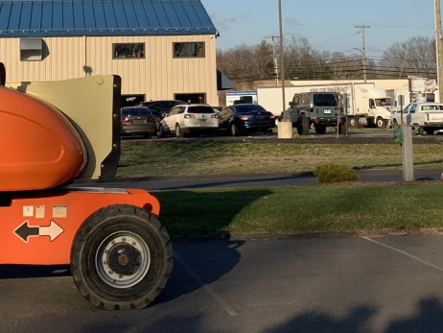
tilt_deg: +5.1
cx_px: 227
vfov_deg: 15.9
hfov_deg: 21.8
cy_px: -52
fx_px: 1152
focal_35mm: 90
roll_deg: +3.4
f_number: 1.8
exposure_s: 1/1845
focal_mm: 4.25
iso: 25
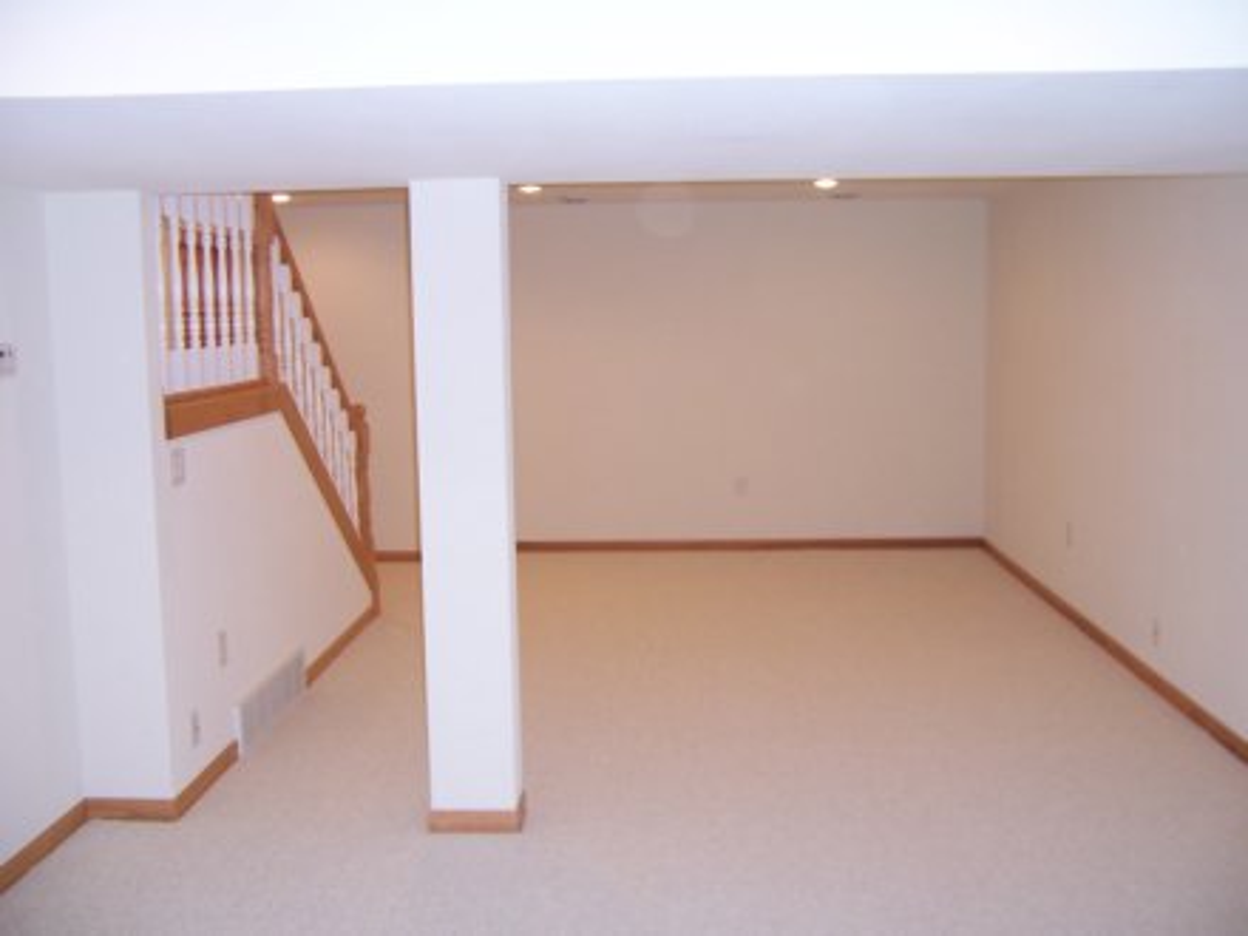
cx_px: 624
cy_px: 468
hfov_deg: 55.4
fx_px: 1190
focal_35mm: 33
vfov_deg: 42.9
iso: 140
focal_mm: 5.5
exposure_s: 1/60
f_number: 2.8
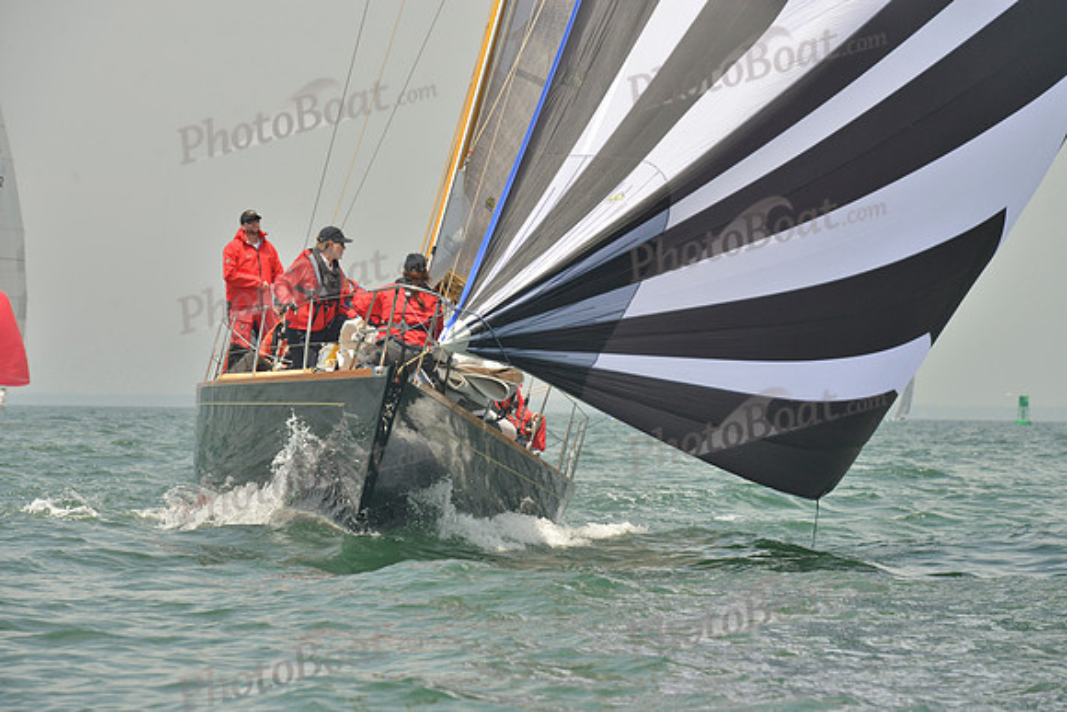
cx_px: 534
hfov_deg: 12.1
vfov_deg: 8.1
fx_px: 5040
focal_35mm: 170
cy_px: 356
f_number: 10
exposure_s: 1/1600
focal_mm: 170
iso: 560
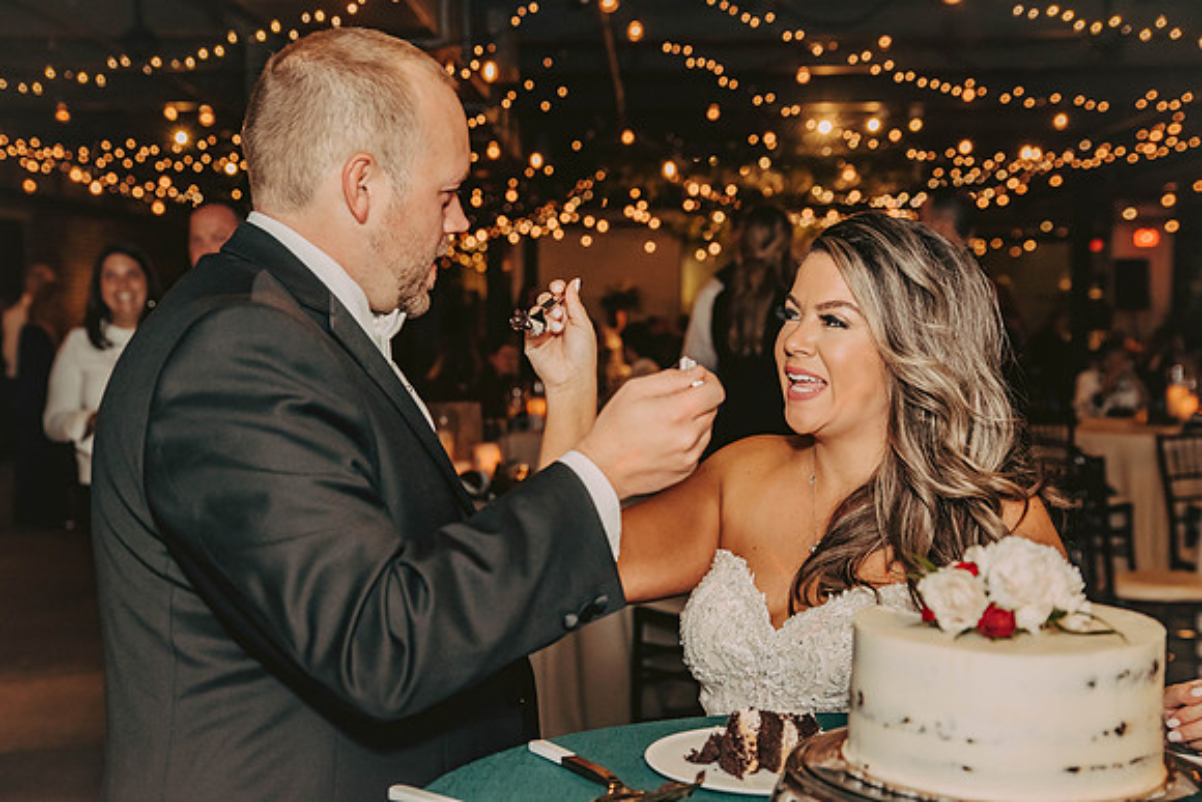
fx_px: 1737
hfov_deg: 38.2
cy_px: 401
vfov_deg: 26.0
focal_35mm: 52
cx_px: 601
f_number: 4.5
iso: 1250
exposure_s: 1/125
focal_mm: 52
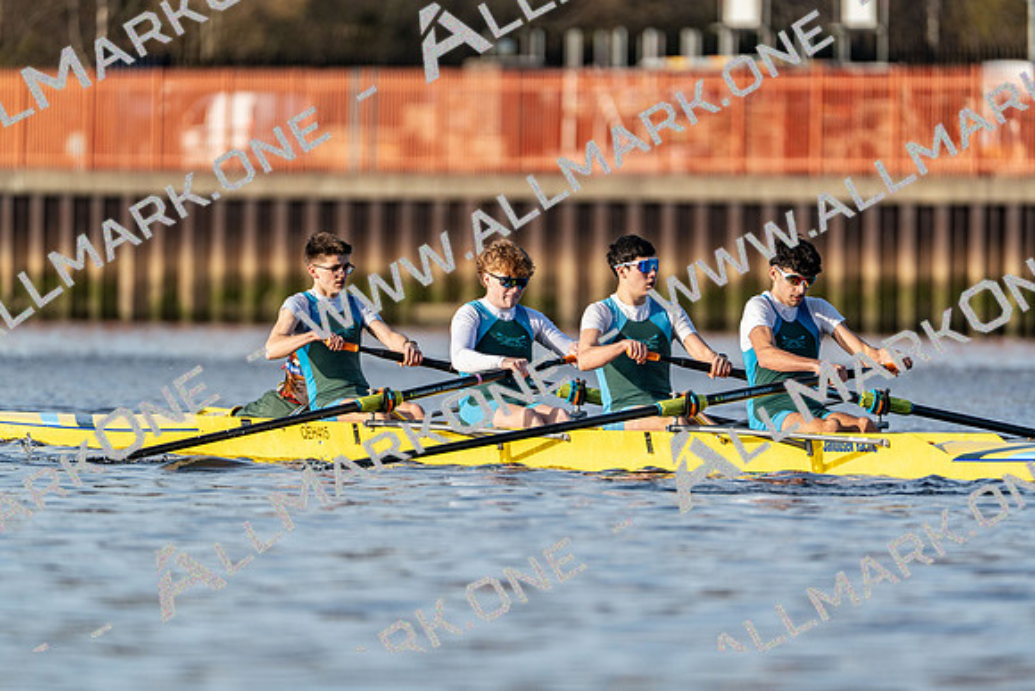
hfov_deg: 3.4
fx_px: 17253
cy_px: 346
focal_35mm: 600
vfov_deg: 2.3
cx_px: 518
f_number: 6.3
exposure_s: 1/2000
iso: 500
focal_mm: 600
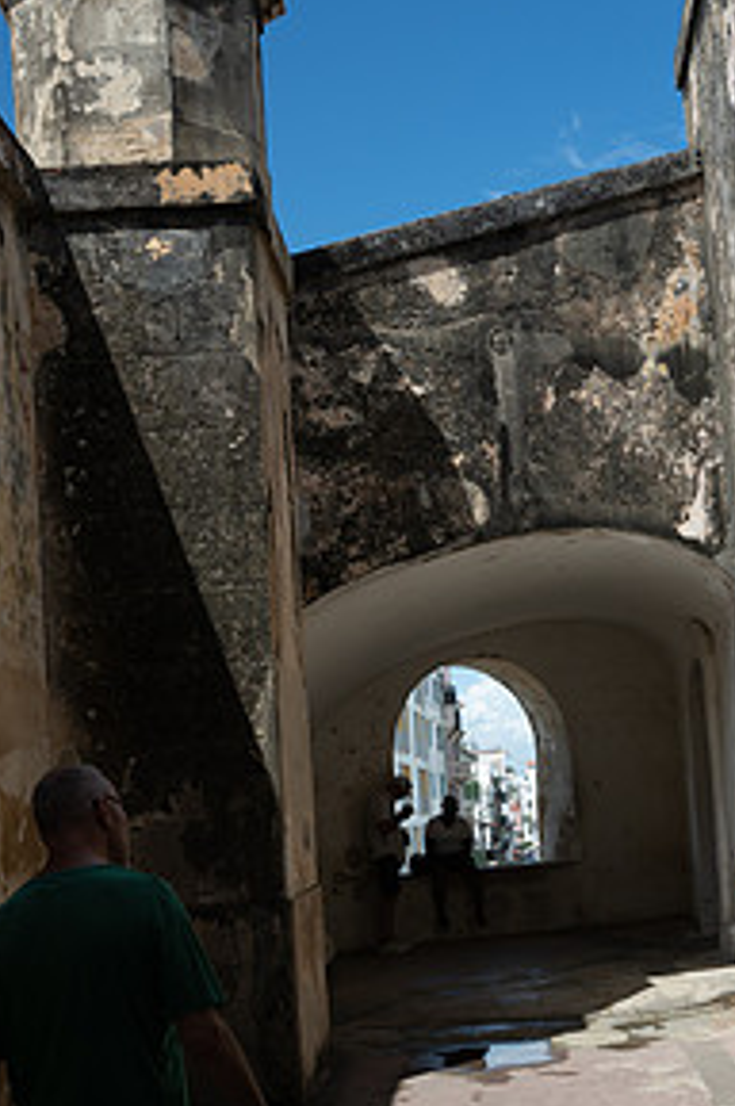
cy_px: 662
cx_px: 544
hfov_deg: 25.2
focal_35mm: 53
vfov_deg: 37.4
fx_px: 1627
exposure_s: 1/200
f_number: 8
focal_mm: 34
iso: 180
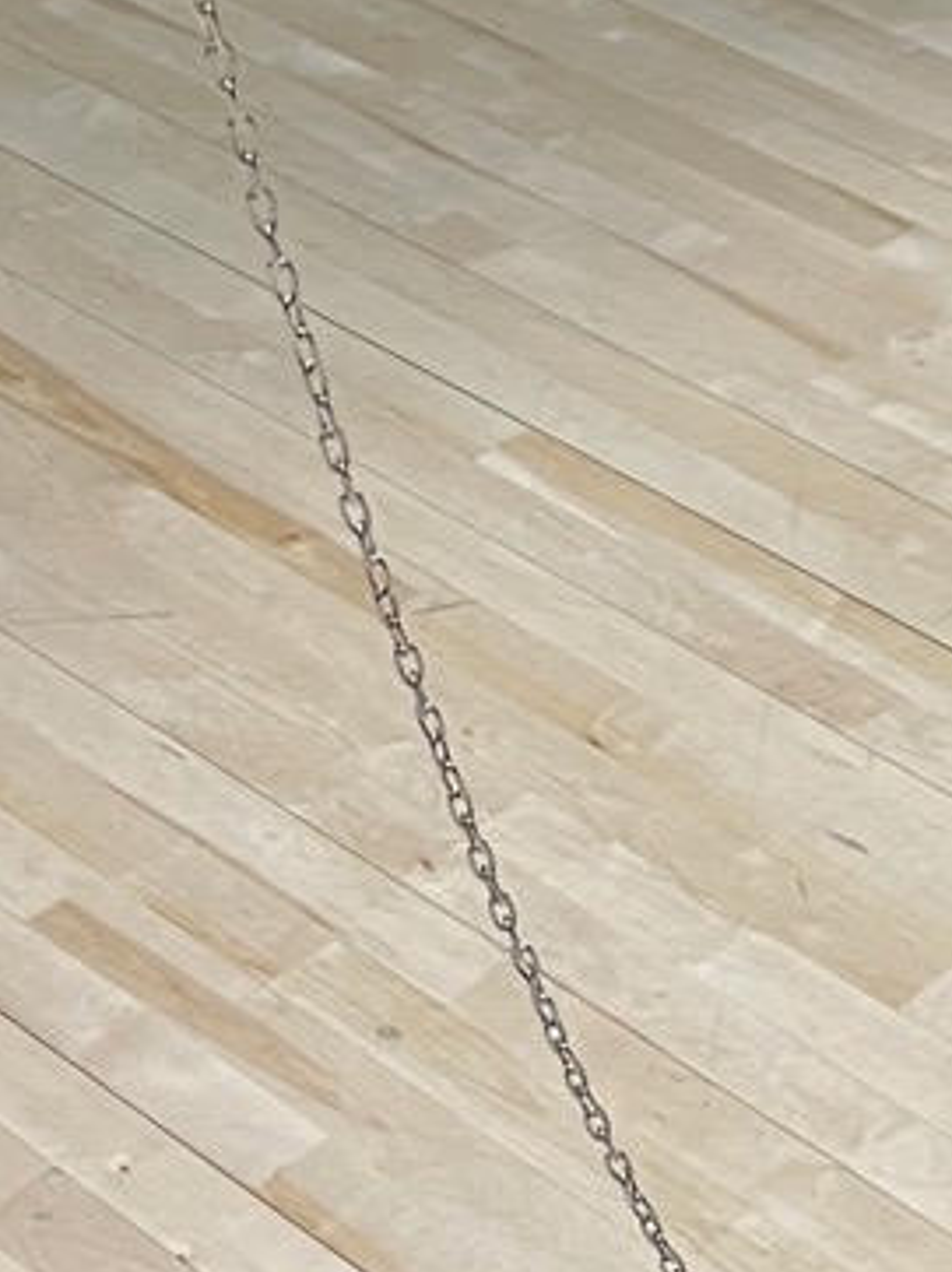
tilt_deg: -20.7
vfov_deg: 16.4
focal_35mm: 115
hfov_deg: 12.9
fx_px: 4222
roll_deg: -0.1
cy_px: -239
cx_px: 474
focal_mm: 5.7
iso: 320
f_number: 1.5
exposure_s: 1/60
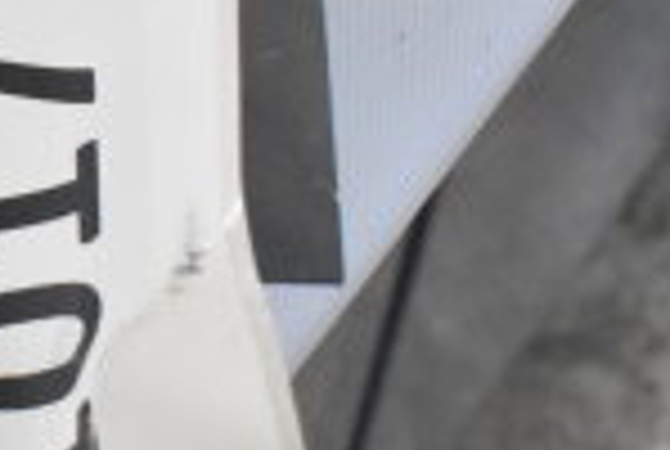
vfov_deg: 9.0
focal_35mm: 153
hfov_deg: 11.9
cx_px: -674
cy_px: 115
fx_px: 2854
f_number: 9
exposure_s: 1/320
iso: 6400
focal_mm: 25
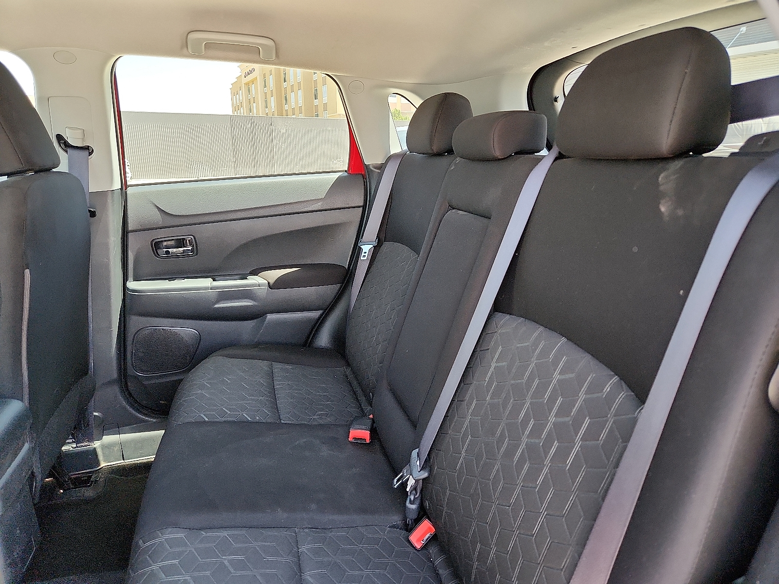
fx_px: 518
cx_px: 390
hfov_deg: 73.9
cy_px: 292
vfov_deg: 58.9
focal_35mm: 23
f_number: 1.8
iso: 153
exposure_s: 1/59.2
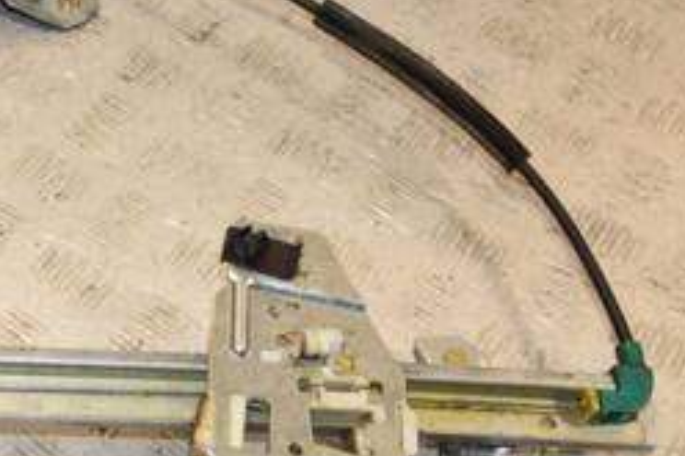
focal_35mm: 80
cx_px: -105
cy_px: 177
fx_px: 1521
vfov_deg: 17.0
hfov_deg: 23.5
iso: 800
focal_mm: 22
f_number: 10
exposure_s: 1/200
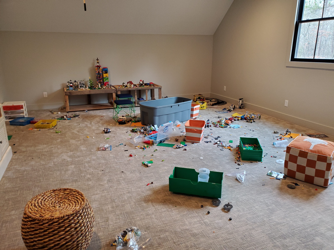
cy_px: 125
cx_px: 167
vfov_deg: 53.1
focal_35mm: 26
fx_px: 251
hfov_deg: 67.3
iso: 250
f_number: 2.4
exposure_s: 1/39
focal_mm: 4.3
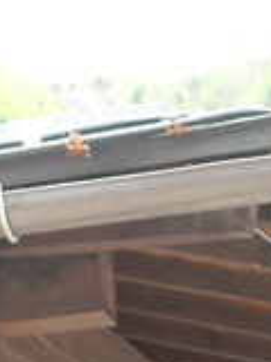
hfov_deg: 6.6
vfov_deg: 9.2
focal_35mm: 214
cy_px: 389
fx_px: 2234
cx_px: -365
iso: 141
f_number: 2.8
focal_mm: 5.7
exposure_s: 1/250
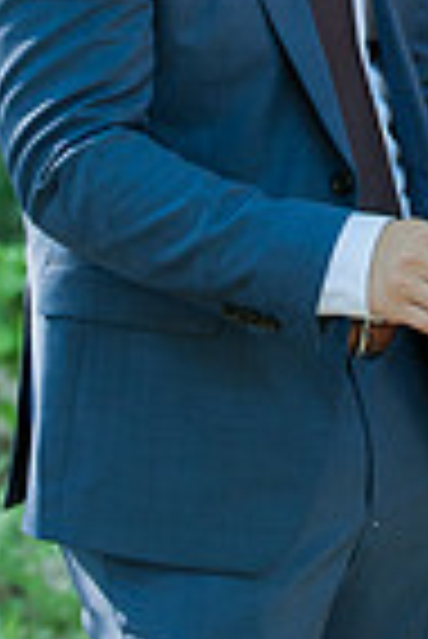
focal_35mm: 301
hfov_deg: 4.6
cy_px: -310
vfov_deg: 6.7
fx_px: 5354
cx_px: 498
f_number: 3.5
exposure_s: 1/640
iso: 800
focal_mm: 95
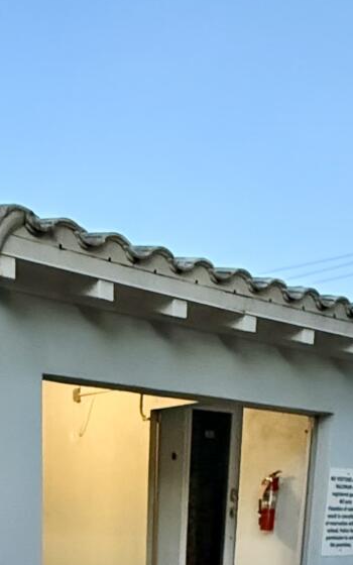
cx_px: 111
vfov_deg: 28.1
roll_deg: -1.0
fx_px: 816
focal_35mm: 53
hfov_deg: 24.3
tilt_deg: -18.8
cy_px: 808
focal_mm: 2.22
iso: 1250
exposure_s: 1/40
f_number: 2.2
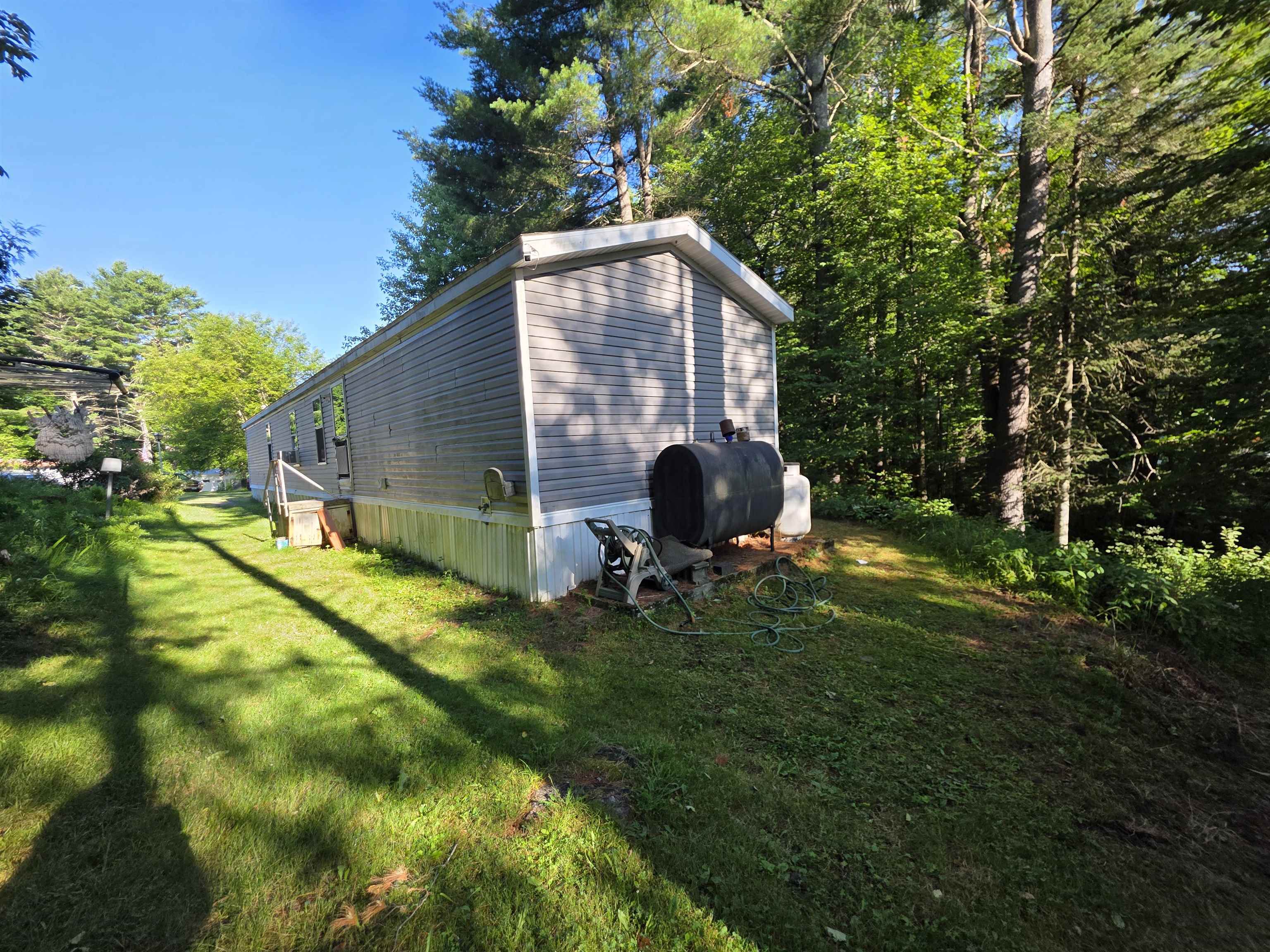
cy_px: 476
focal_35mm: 13
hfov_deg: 106.2
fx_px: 477
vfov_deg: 89.9
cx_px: 635
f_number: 1.9
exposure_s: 1/431
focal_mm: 2.2
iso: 40
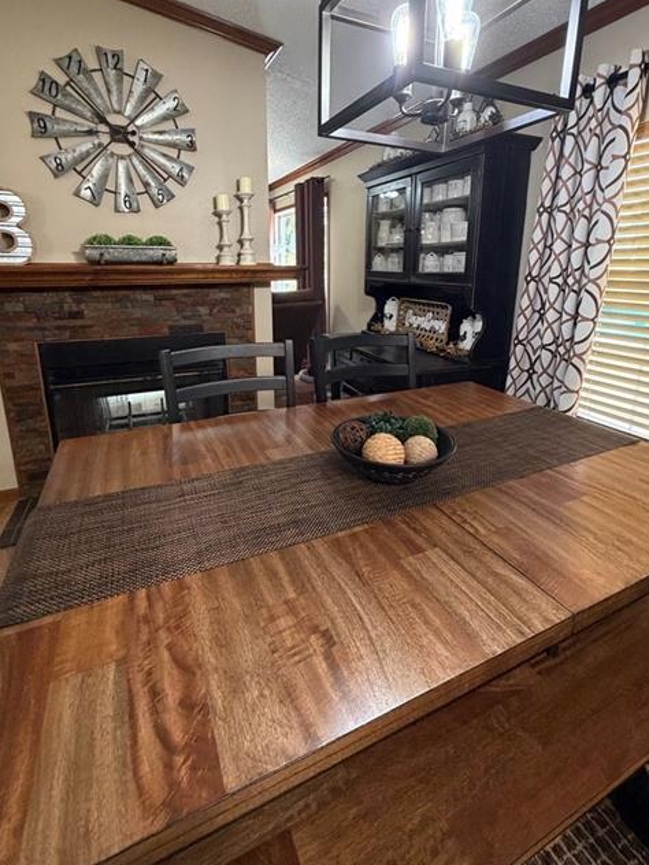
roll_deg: -1.1
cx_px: 329
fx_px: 425
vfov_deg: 90.2
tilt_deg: -12.3
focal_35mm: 17
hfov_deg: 74.7
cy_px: 361
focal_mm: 2.22
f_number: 2.2
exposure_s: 1/60
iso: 320
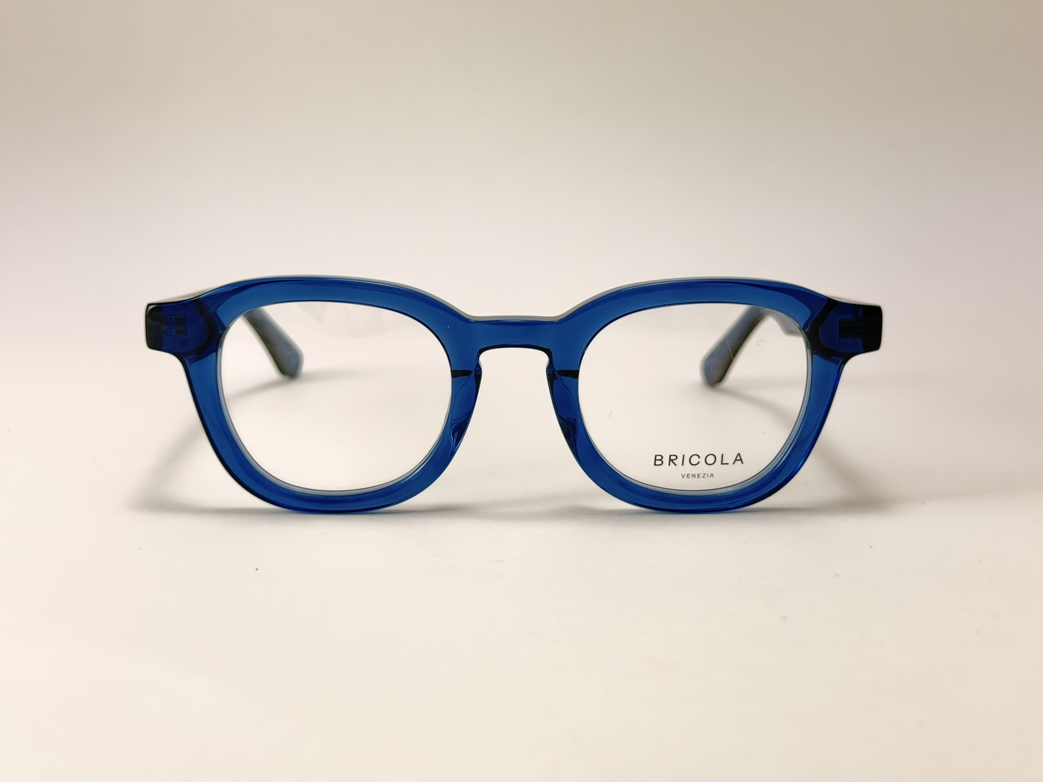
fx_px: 1446
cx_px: 522
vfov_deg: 30.3
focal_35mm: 48
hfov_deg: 39.7
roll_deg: -0.7
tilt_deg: -9.7
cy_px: 391
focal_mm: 6.76
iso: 64
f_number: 1.78
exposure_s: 1/100
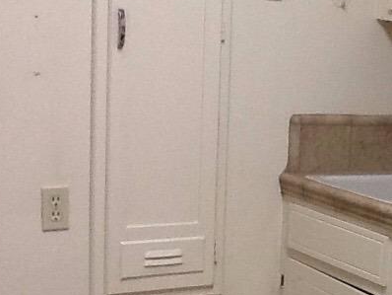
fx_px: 1201
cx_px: 458
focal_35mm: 106
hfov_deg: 17.7
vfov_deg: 13.9
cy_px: 229
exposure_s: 1/30
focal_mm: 2.03
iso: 80
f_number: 2.4
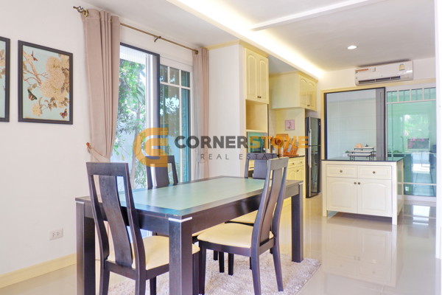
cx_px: 221
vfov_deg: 53.1
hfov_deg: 73.7
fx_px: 295
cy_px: 148
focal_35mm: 24
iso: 200
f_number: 3.5
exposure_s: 1/30
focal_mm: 16
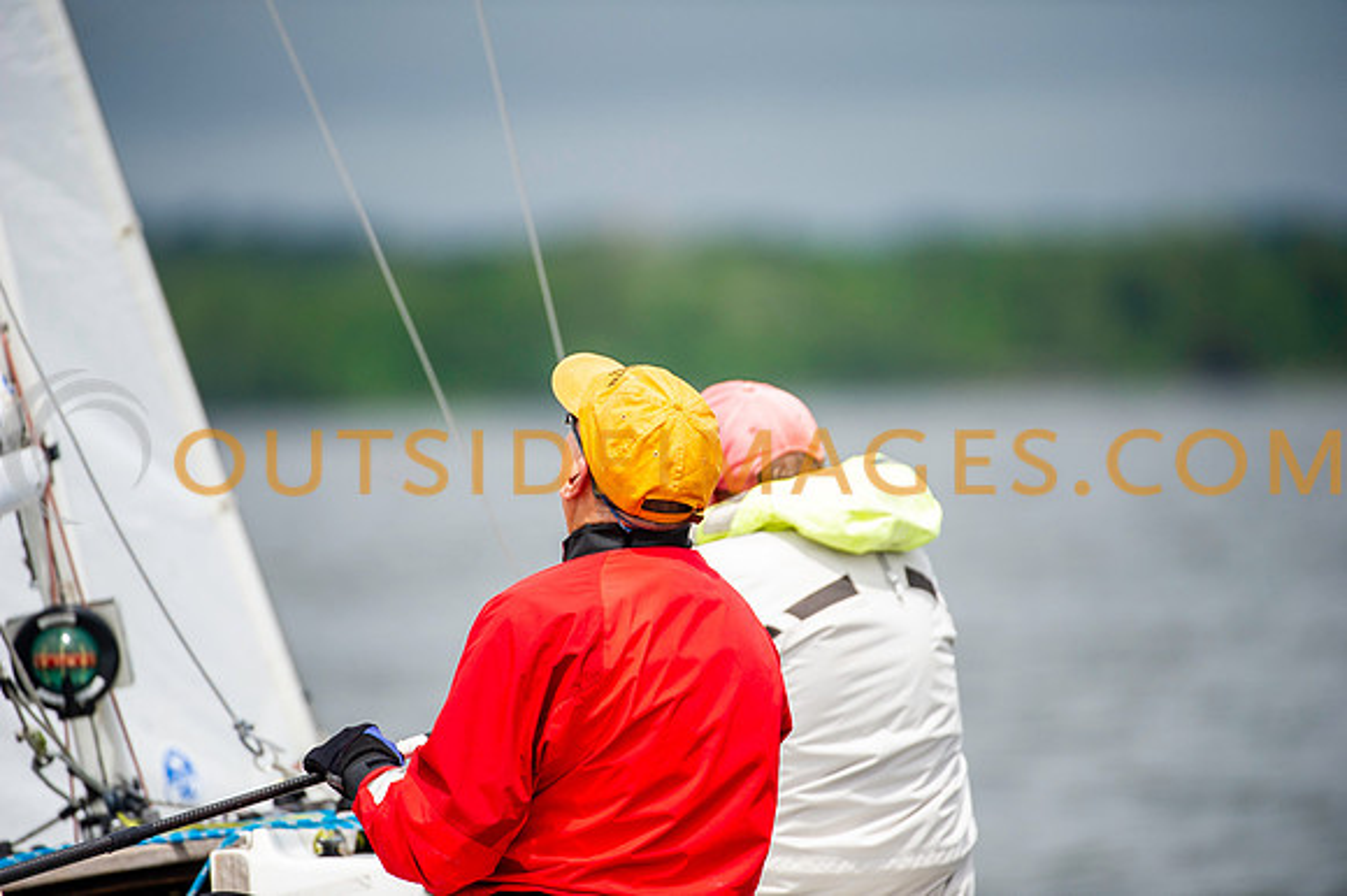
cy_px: 448
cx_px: 674
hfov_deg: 5.2
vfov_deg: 3.4
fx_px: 14958
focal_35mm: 400
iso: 500
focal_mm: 400
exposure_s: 1/4000
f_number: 5
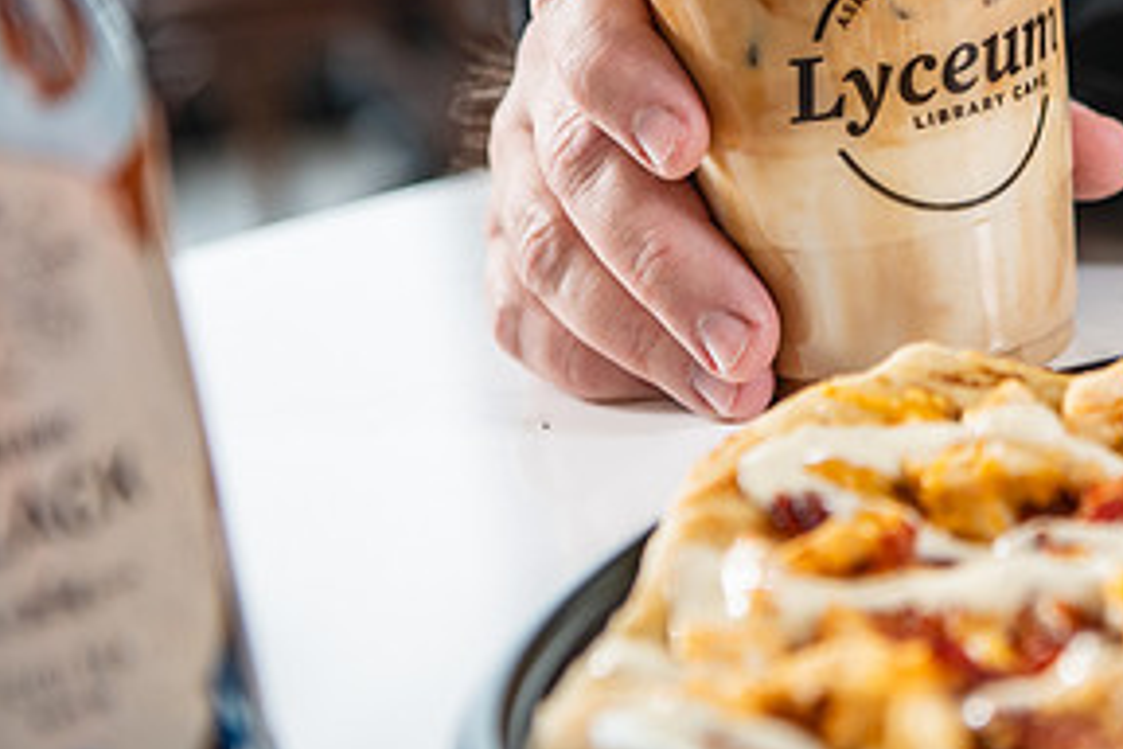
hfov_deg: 16.6
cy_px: 14
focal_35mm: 121
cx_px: 1061
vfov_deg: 11.2
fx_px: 3774
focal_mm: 60
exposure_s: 1/200
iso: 500
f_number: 3.5
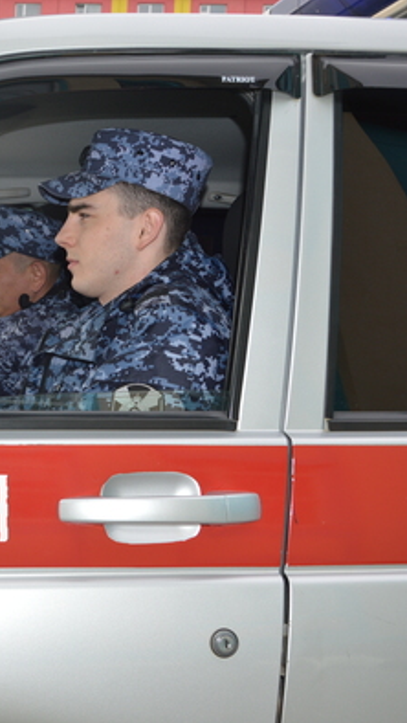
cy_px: 362
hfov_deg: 25.2
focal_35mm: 43
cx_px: -68
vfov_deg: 47.3
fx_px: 824
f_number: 6.3
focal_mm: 18
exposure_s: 1/200
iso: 100
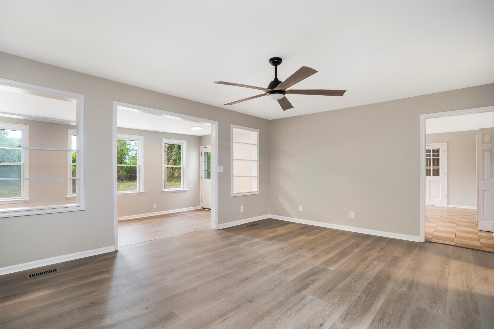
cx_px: 232
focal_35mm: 17
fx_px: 233
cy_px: 173
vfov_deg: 70.4
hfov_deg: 93.2
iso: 400
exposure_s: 1/25
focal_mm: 16
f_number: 5.6
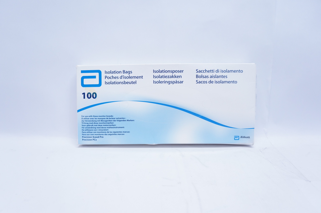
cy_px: 106
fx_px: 267
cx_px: 160
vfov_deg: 43.5
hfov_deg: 62.0
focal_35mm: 30
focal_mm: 20
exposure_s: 1/160
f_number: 3.5
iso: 800
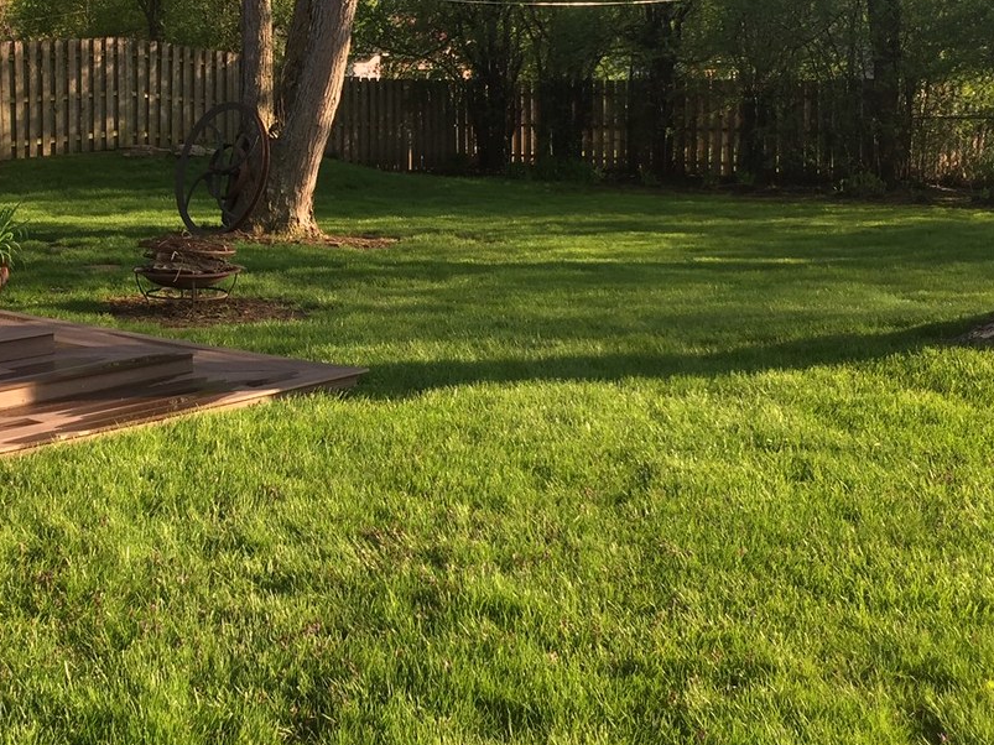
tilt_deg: -5.4
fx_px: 1493
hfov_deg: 36.5
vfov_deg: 27.8
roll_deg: +0.2
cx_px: 348
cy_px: 224
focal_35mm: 52
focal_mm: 4.15
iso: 32
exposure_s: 1/476
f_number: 2.2
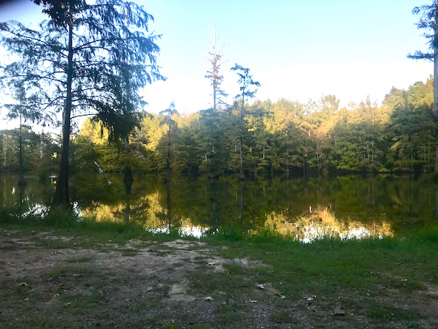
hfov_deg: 63.4
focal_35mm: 28
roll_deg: +0.4
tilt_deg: -1.0
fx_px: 354
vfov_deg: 49.7
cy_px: 164
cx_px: 219
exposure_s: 1/602
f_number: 1.8
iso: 20
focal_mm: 3.99
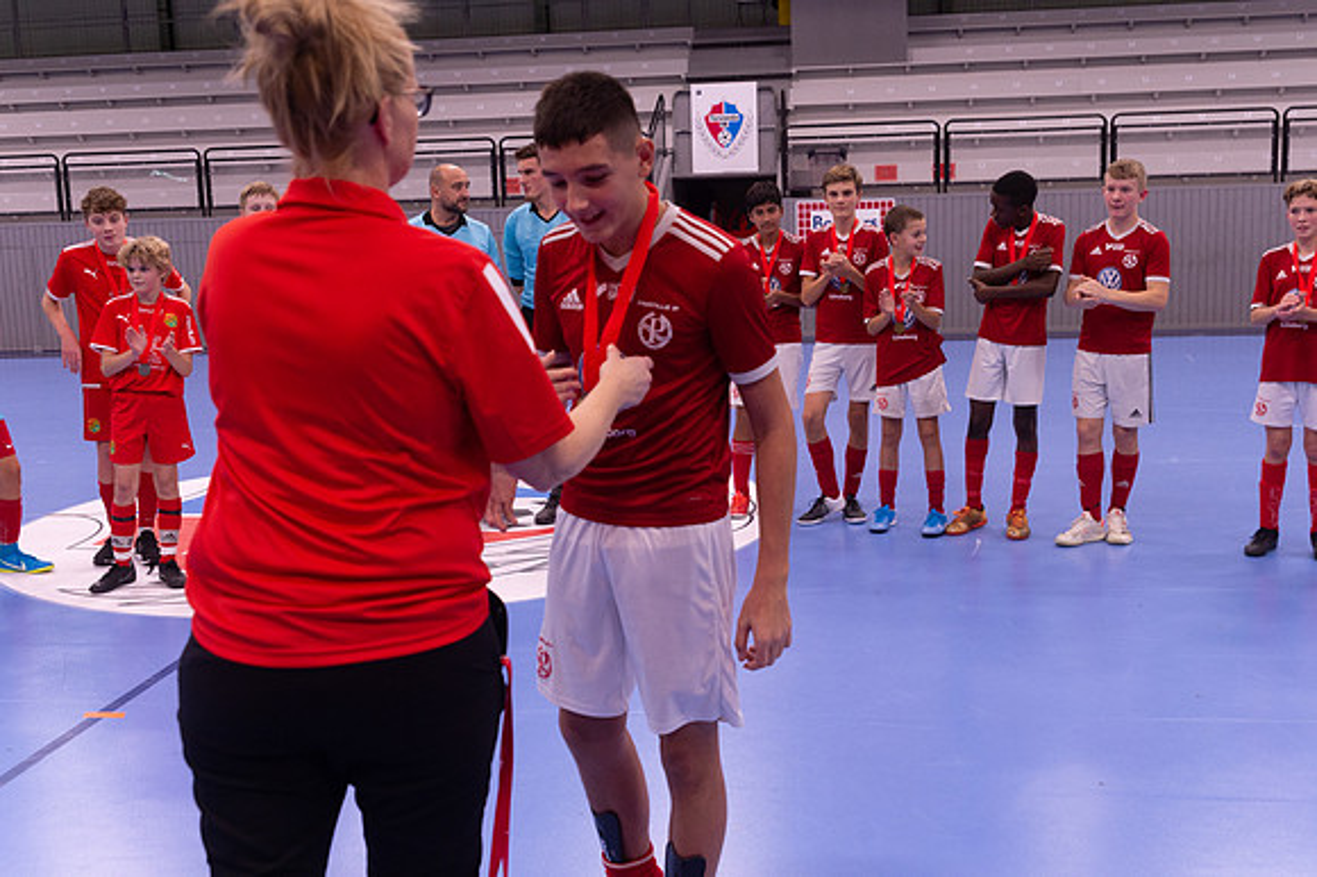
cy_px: 438
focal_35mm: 38
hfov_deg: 50.7
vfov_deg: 35.0
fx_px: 1389
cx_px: 658
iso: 2200
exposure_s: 1/200
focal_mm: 38
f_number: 3.5
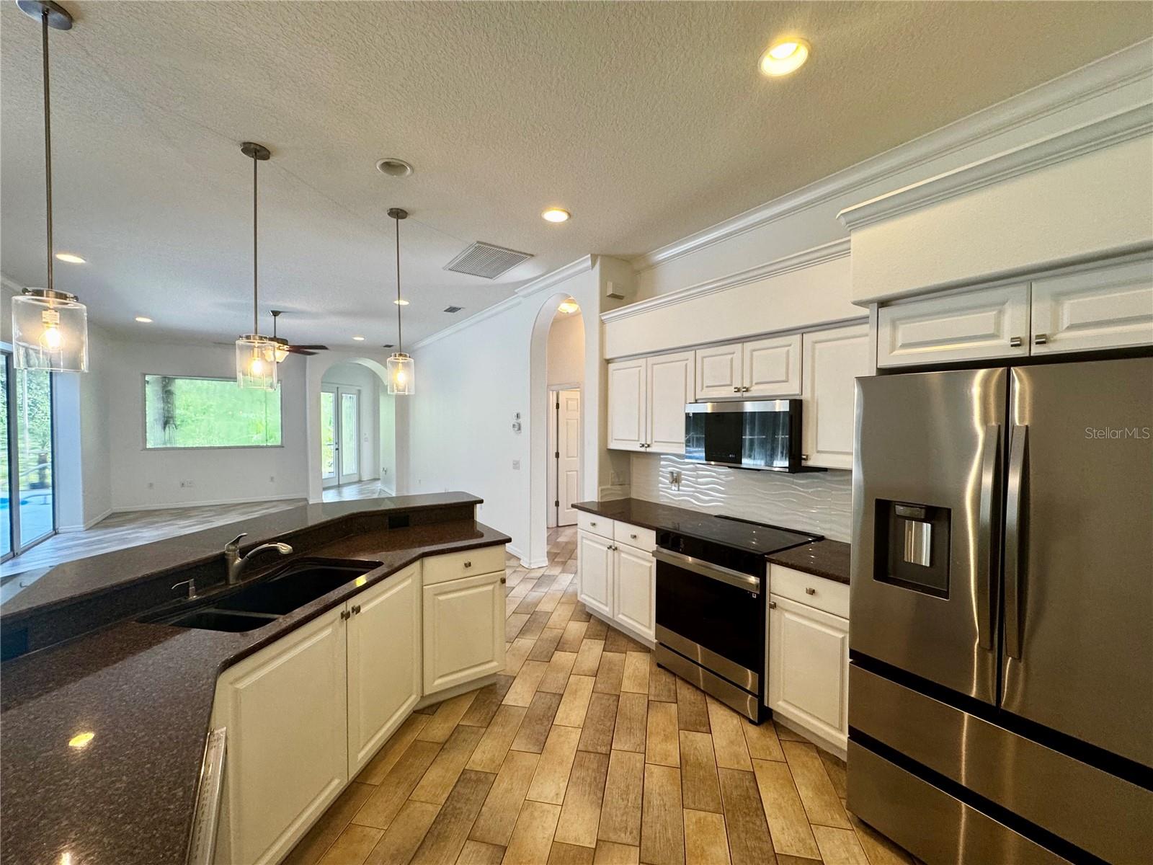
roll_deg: -0.1
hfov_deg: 102.1
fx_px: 466
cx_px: 576
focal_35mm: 14
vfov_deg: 85.7
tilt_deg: -1.9
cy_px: 432
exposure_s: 1/120
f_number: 2.2
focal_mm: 2.22
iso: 160
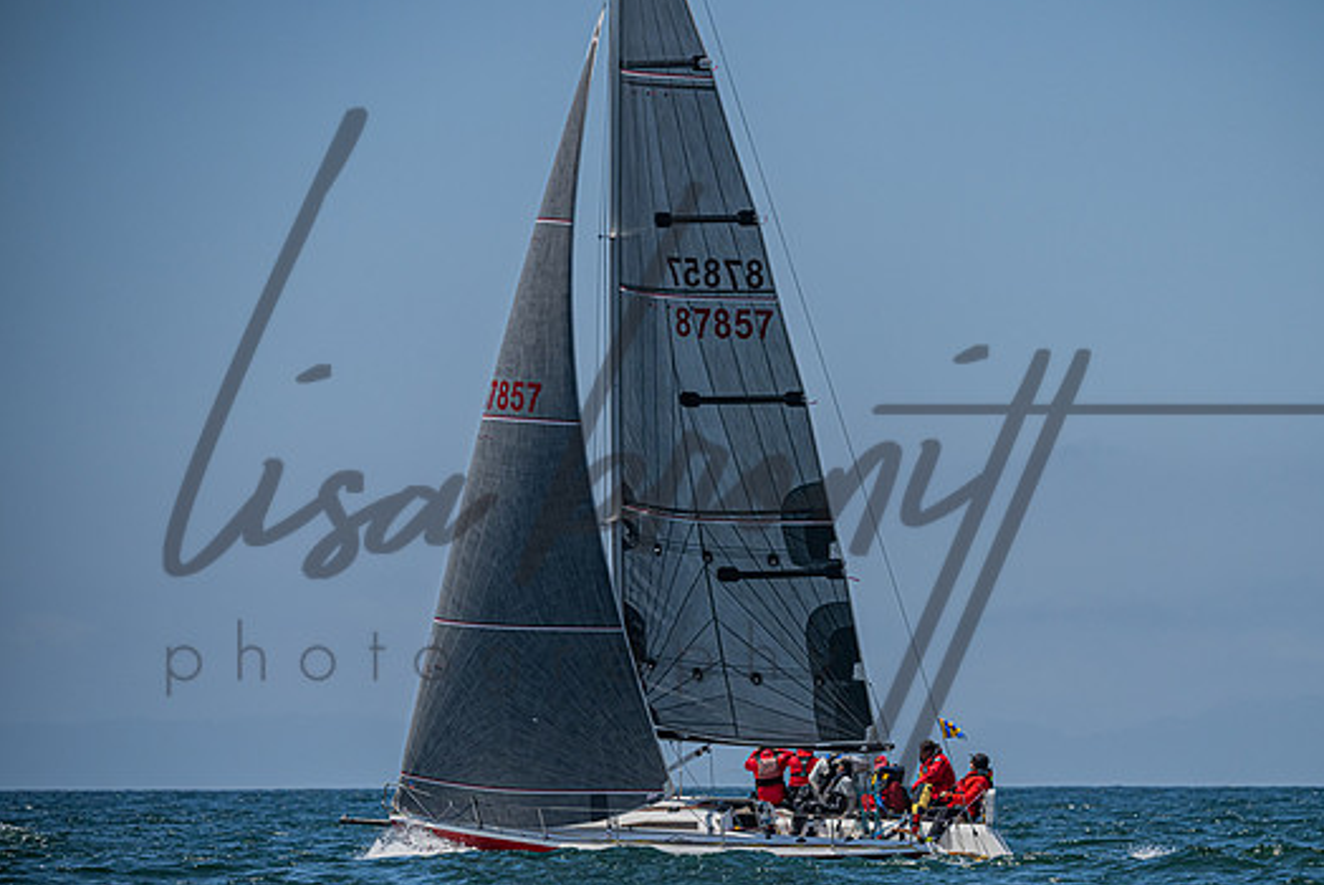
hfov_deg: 7.5
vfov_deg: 5.0
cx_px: 814
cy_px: 516
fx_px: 10119
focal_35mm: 275
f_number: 5.6
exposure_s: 1/5000
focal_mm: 220
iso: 320
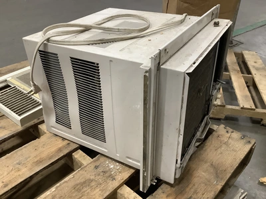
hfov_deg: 58.4
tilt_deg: -33.6
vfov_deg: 45.4
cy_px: 100
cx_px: 133
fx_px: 238
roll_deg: -2.2
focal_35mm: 31
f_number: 2.4
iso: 320
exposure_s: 1/33
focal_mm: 3.3
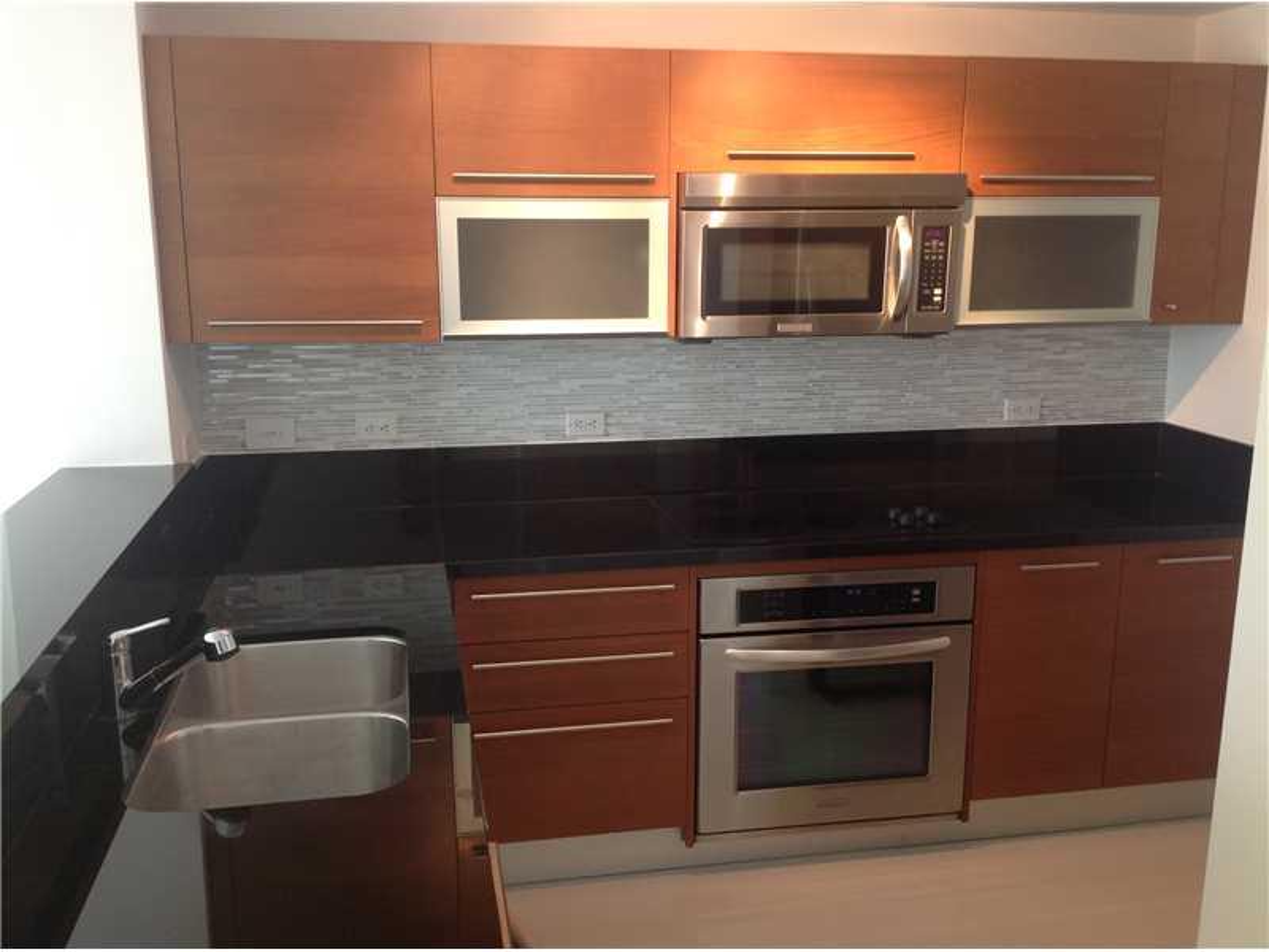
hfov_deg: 52.6
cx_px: 634
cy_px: 476
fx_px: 1283
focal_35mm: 35
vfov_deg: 40.7
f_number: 2.4
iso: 64
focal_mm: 4.28
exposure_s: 1/15
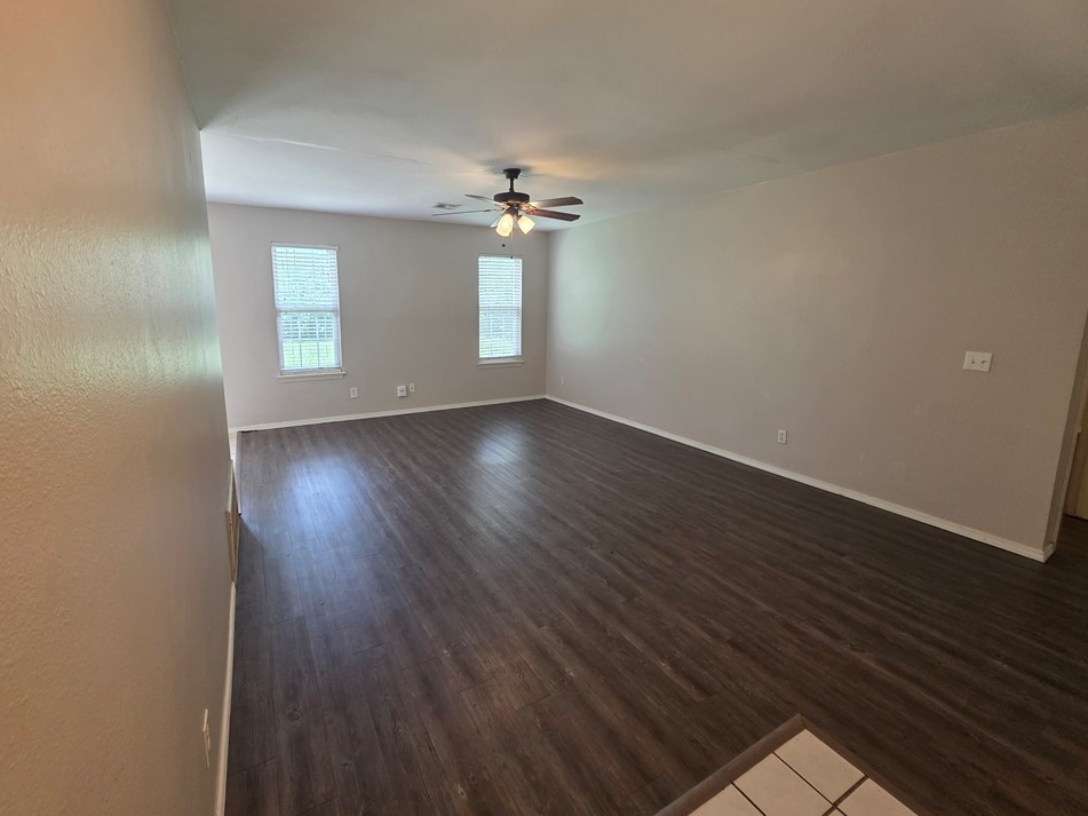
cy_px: 378
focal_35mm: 14
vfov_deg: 85.5
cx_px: 505
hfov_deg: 101.9
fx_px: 440
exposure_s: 1/120
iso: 200
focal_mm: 2.2
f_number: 1.9
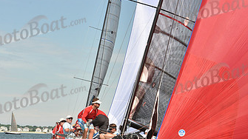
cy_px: 127
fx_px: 835
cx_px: 125
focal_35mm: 127
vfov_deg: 9.5
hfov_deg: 16.9
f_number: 13
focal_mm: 70
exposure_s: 1/640
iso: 320
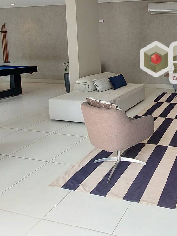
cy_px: 64
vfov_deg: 64.0
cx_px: 188
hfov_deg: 43.2
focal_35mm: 26
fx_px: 177
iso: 80
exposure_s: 1/100
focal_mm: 1.74
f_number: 2.2
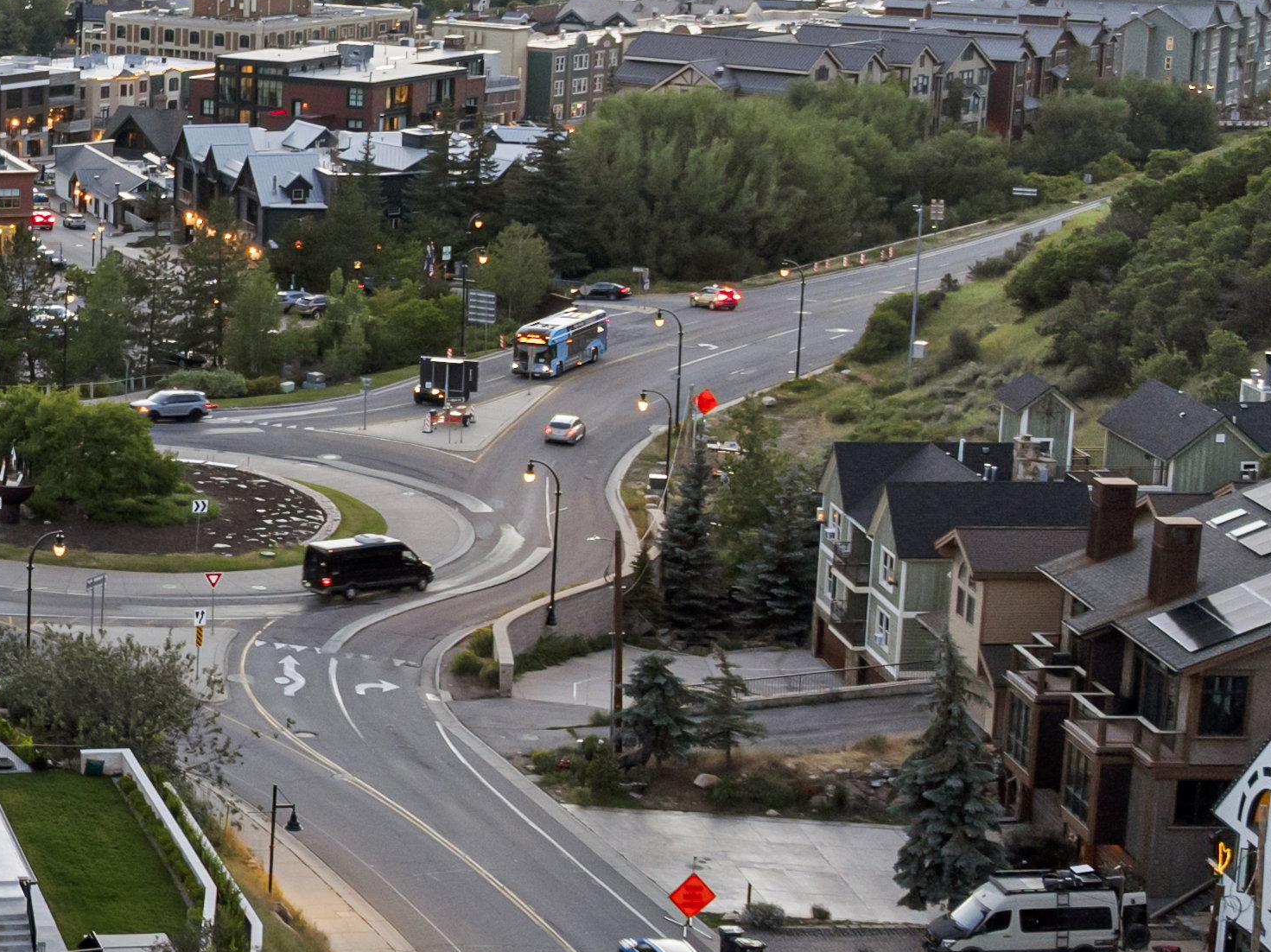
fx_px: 3156
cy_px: 426
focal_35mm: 86
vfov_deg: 17.2
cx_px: -313
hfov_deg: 21.0
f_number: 2.8
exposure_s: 1/30
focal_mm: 12.29
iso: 300
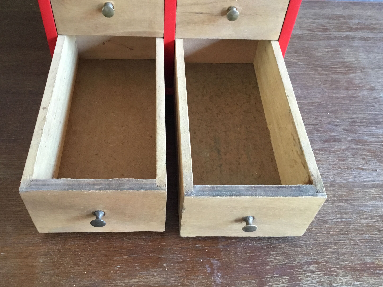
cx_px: 172
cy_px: 155
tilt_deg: -49.0
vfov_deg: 40.7
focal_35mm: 35
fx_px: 387
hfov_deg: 52.5
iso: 160
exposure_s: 1/33
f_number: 2.4
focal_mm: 3.3
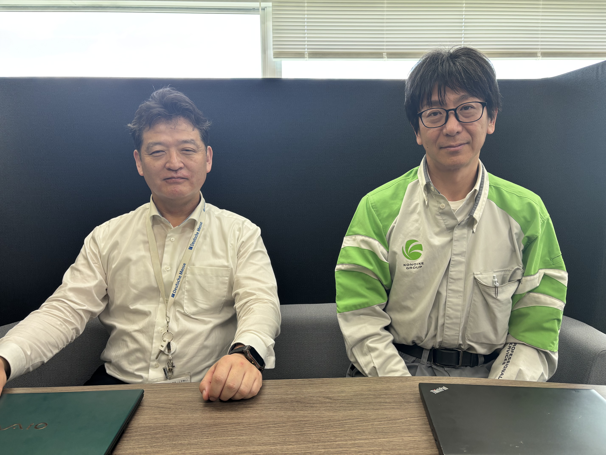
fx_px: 455
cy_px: 228
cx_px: 303
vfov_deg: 53.1
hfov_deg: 67.3
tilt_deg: -8.2
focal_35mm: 26
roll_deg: +0.4
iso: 100
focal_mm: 5.96
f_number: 1.6
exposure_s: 1/121
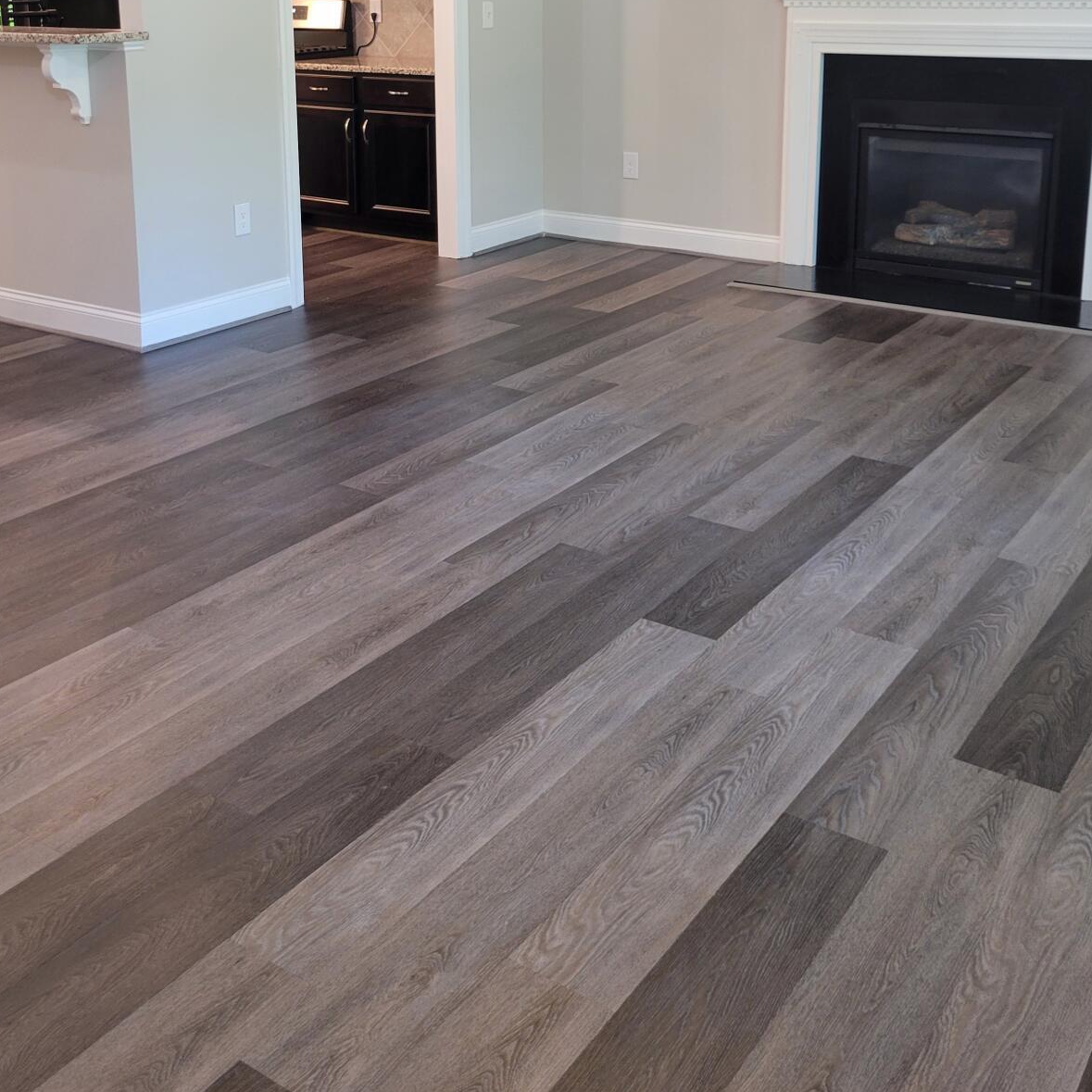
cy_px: 263
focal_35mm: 39
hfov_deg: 42.8
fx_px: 1392
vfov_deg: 41.5
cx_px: 533
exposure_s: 1/40
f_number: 1.8
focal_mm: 5.4
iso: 200
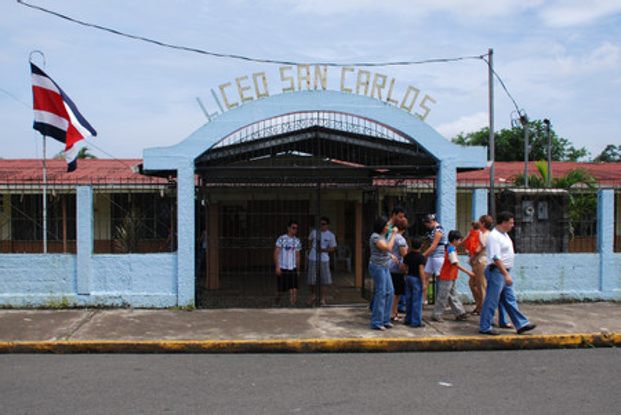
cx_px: 310
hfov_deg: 61.9
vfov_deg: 43.7
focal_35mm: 30
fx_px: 518
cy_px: 208
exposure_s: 1/4000
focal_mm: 20
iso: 320
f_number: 3.8
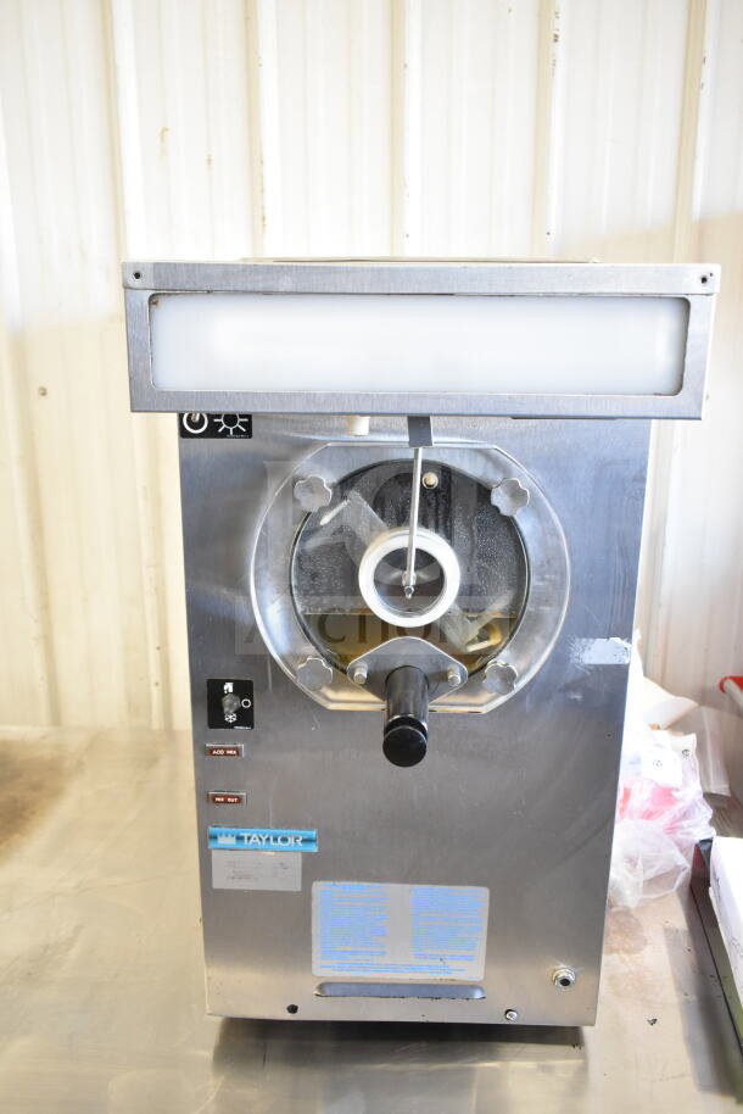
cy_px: 557
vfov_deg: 61.9
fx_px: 928
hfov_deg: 43.6
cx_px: 372
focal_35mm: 30
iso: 1600
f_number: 3.8
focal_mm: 20
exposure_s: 1/60
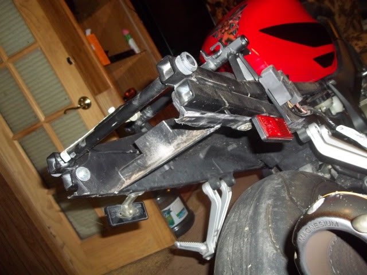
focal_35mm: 32
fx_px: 339
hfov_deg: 56.8
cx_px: 184
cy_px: 138
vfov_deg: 44.2
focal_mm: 5.7
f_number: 2.9
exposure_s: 1/30
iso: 160
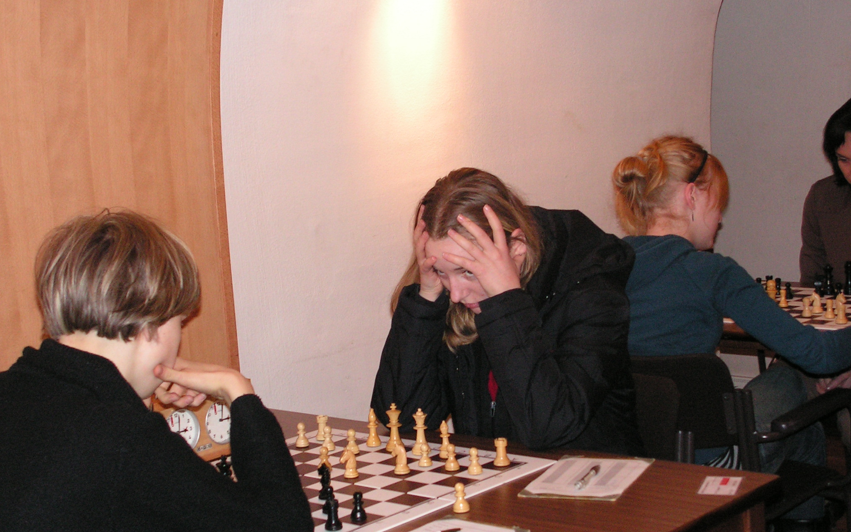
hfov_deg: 32.5
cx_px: 424
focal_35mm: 63
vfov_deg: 20.6
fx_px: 1461
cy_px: 301
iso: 200
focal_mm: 9.9
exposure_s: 1/60
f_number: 3.3
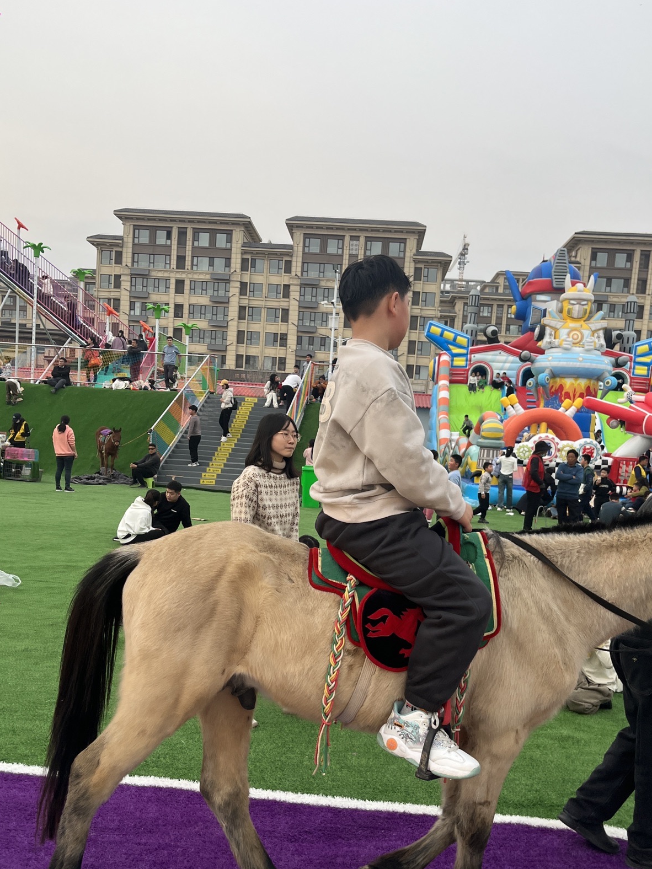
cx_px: 313
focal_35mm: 33
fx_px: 829
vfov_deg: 55.0
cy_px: 513
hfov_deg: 42.9
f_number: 1.6
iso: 50
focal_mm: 5.1
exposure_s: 1/438
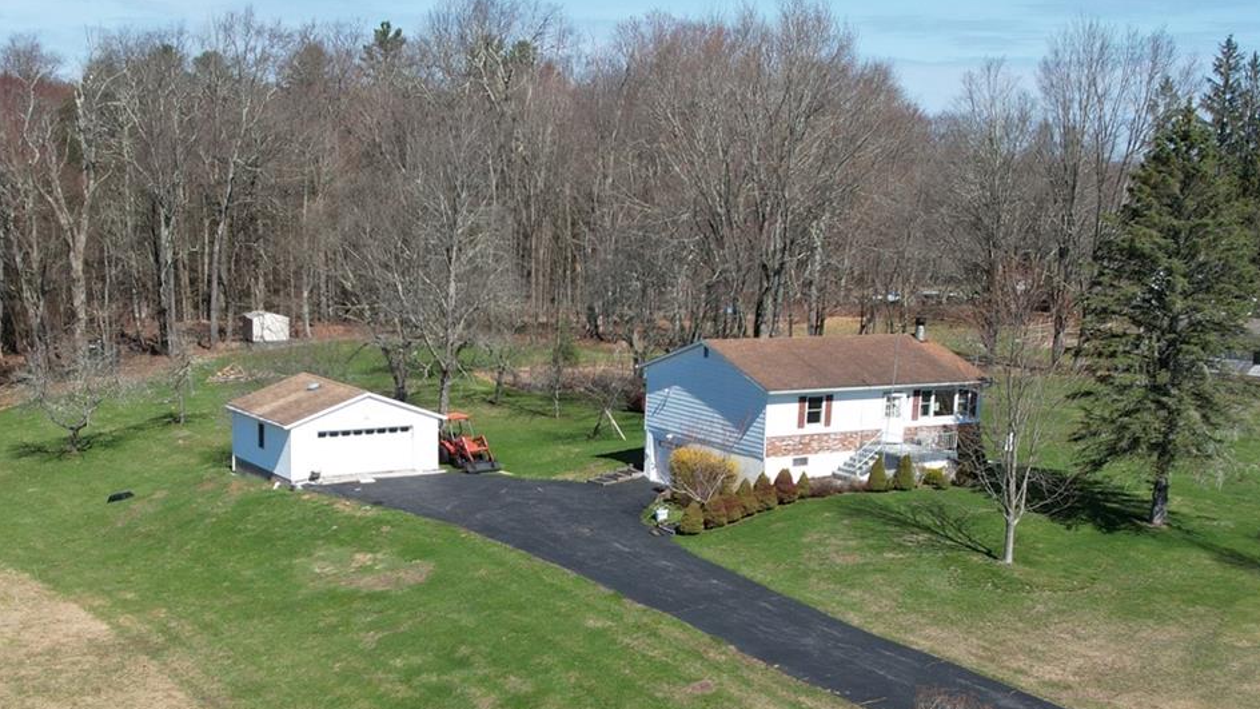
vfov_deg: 23.8
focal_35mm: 50
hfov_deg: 41.2
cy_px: 497
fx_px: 1671
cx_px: 531
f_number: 2.8
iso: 100
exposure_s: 1/1600
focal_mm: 8.38
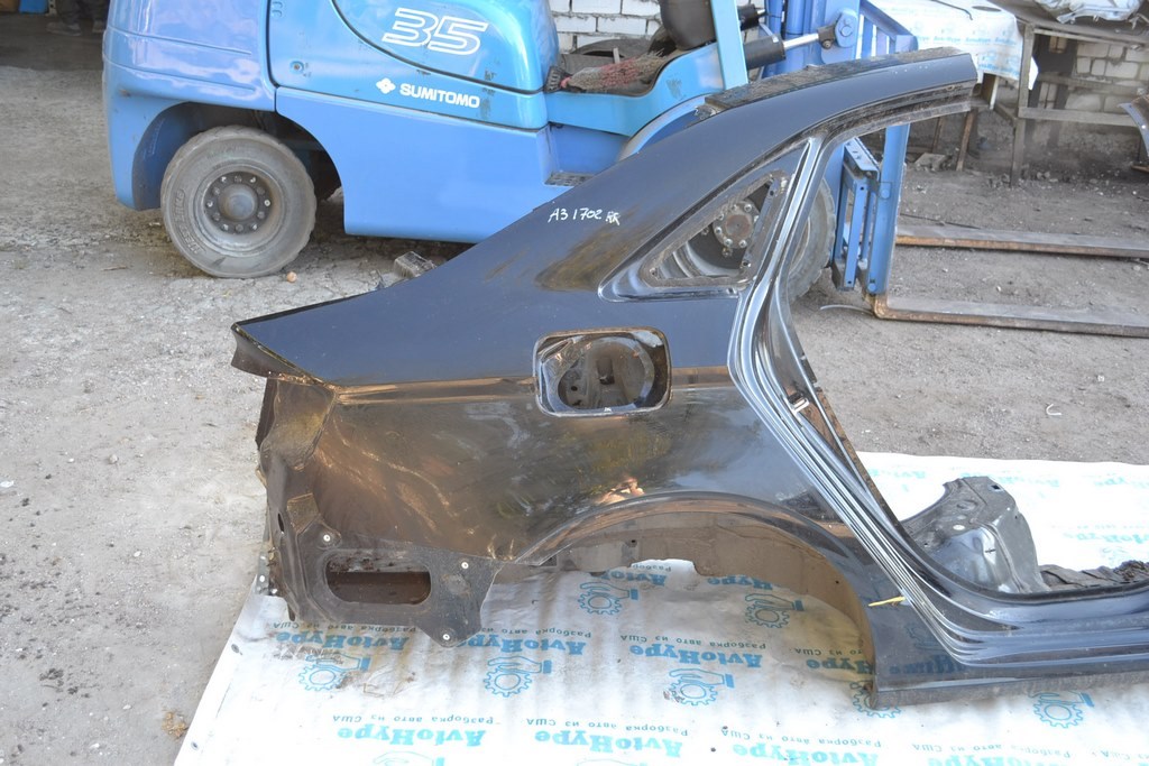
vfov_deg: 34.2
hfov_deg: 49.5
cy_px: 383
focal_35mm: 39
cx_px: 574
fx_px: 1245
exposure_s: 1/80
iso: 400
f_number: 4.5
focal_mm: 26
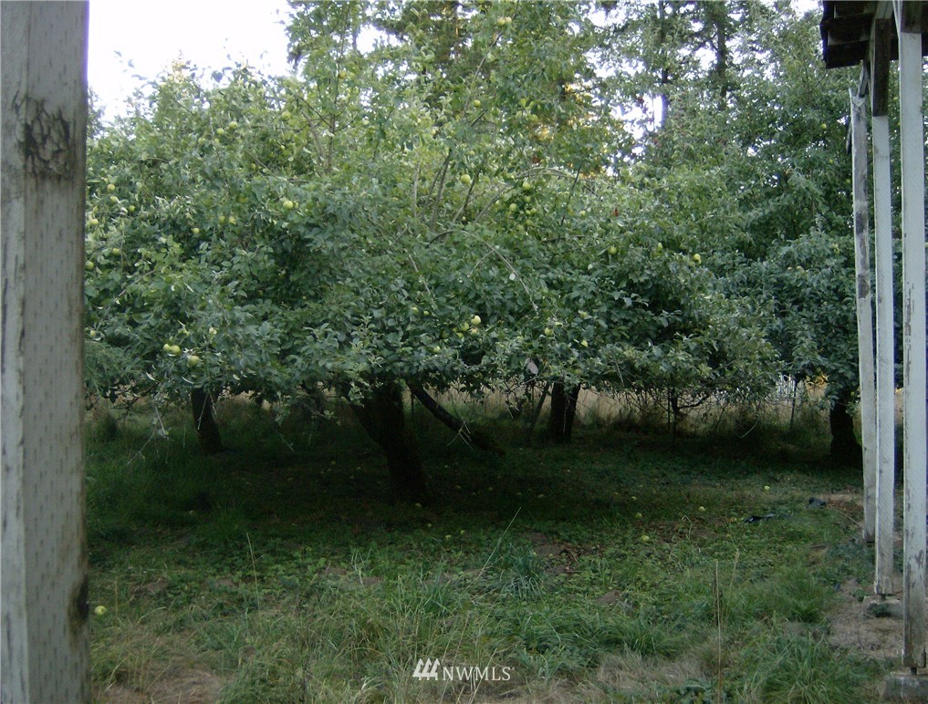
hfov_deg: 48.8
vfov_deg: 38.0
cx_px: 464
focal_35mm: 38
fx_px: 1023
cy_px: 352
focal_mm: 6.4
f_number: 2.9
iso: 200
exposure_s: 1/66.6
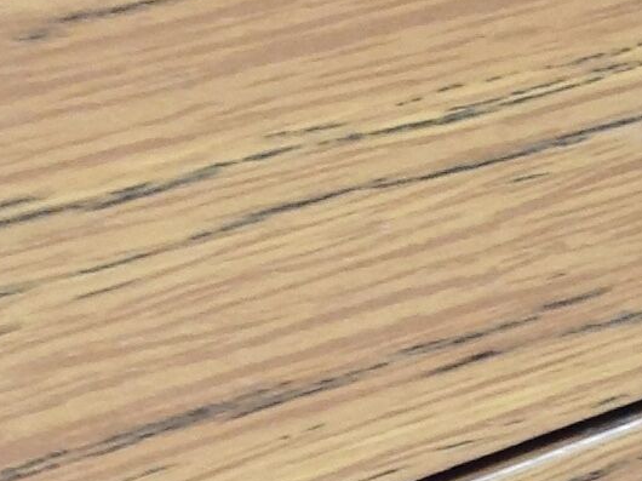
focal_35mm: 171
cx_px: 504
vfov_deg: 8.5
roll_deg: +6.6
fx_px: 3170
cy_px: 682
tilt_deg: -19.9
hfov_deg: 11.5
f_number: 2.4
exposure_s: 1/15
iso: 80
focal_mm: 4.28
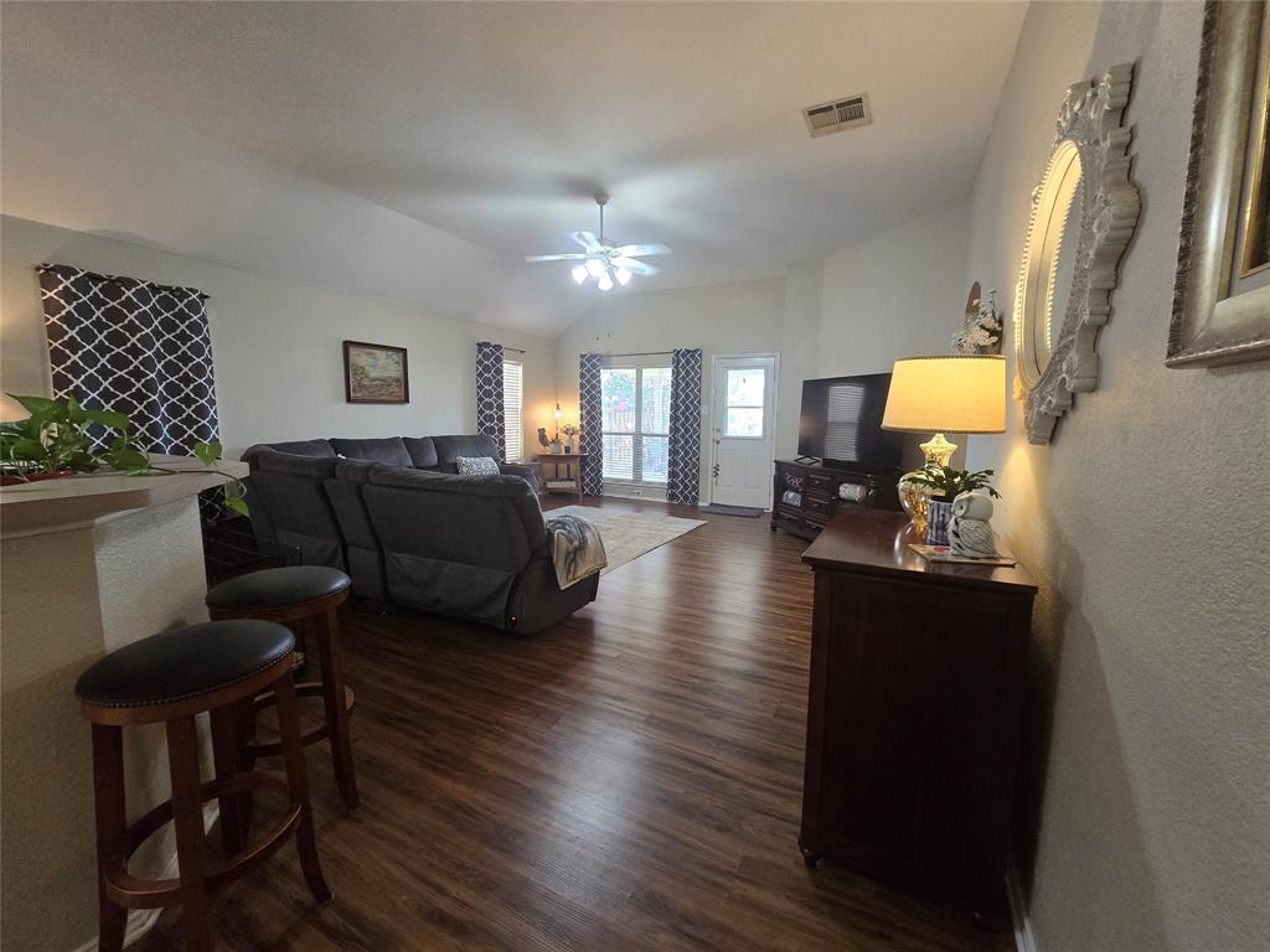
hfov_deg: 106.2
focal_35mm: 13
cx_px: 635
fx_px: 477
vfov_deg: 89.9
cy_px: 476
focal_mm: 2.2
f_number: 2.2
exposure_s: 1/60
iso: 400
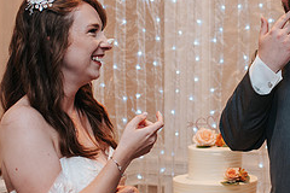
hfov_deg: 21.9
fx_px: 741
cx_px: 233
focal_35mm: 92
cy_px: 84
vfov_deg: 14.9
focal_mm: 35
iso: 800
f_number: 2.8
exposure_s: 1/160
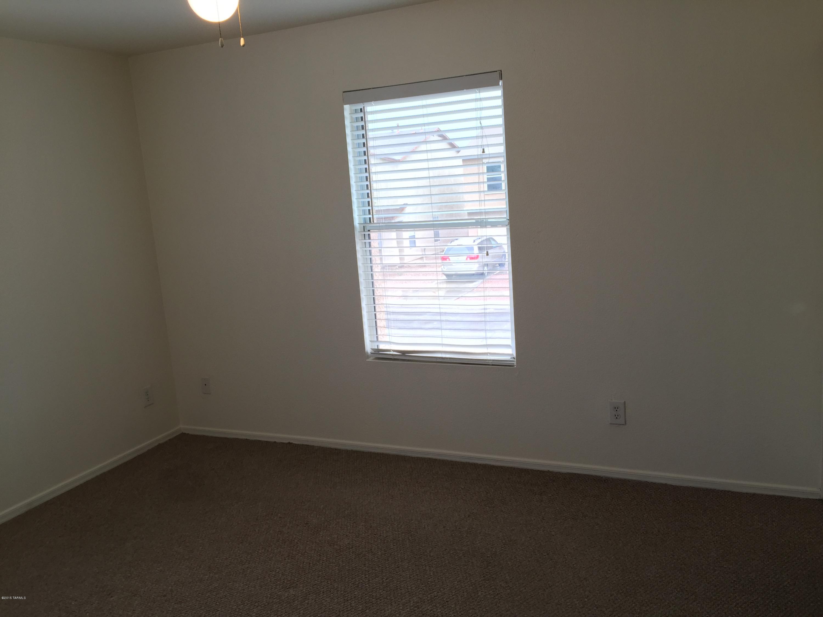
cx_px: 412
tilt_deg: -10.9
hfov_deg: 61.7
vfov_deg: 48.2
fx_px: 689
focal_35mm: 29
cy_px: 308
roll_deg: +4.2
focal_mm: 4.15
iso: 32
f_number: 2.2
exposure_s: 1/40
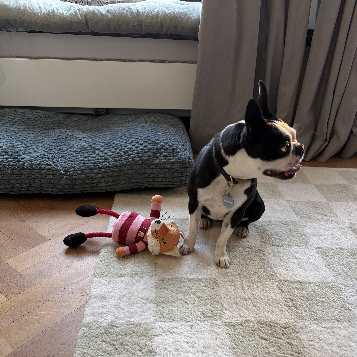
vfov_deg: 51.5
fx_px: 362
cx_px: 178
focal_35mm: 31
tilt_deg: -32.8
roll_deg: -3.7
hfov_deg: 52.5
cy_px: 239
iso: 125
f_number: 1.6
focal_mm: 5.96
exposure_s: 1/73
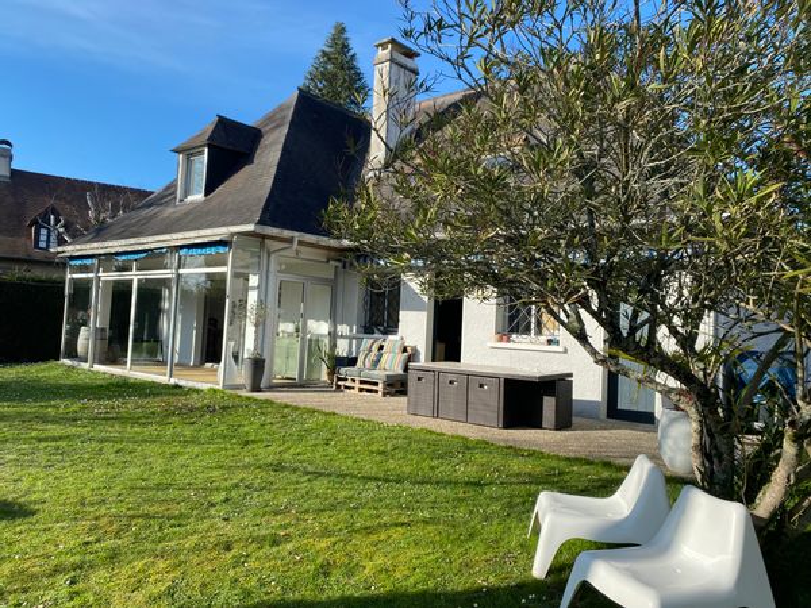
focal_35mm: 26
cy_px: 304
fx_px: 609
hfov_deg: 67.3
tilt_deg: +2.3
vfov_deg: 53.1
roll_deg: -2.9
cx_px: 406
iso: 32
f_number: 1.8
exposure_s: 1/1464
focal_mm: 4.25
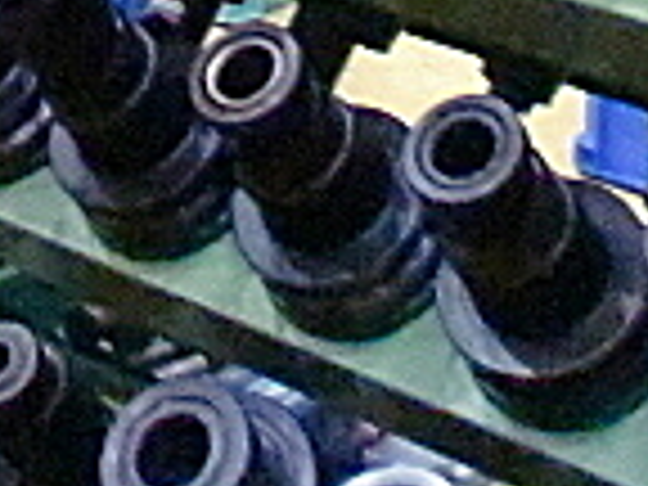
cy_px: -504
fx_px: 2920
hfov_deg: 12.4
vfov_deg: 8.9
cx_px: -112
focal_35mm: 156
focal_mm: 6.3
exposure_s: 1/60
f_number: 3.1
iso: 1600
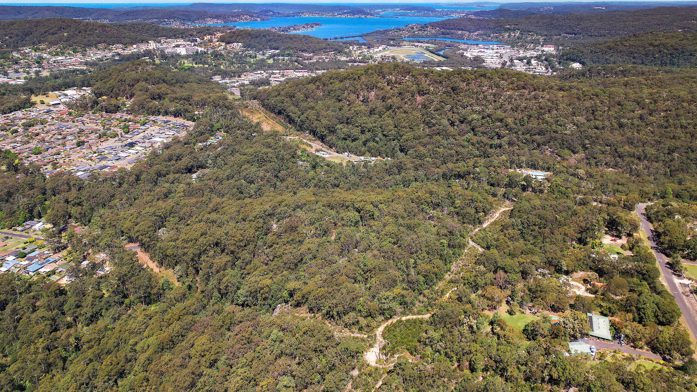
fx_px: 444
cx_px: 344
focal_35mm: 24
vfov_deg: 47.4
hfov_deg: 76.3
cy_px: 156
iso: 140
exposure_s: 1/60
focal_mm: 8.38
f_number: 2.8
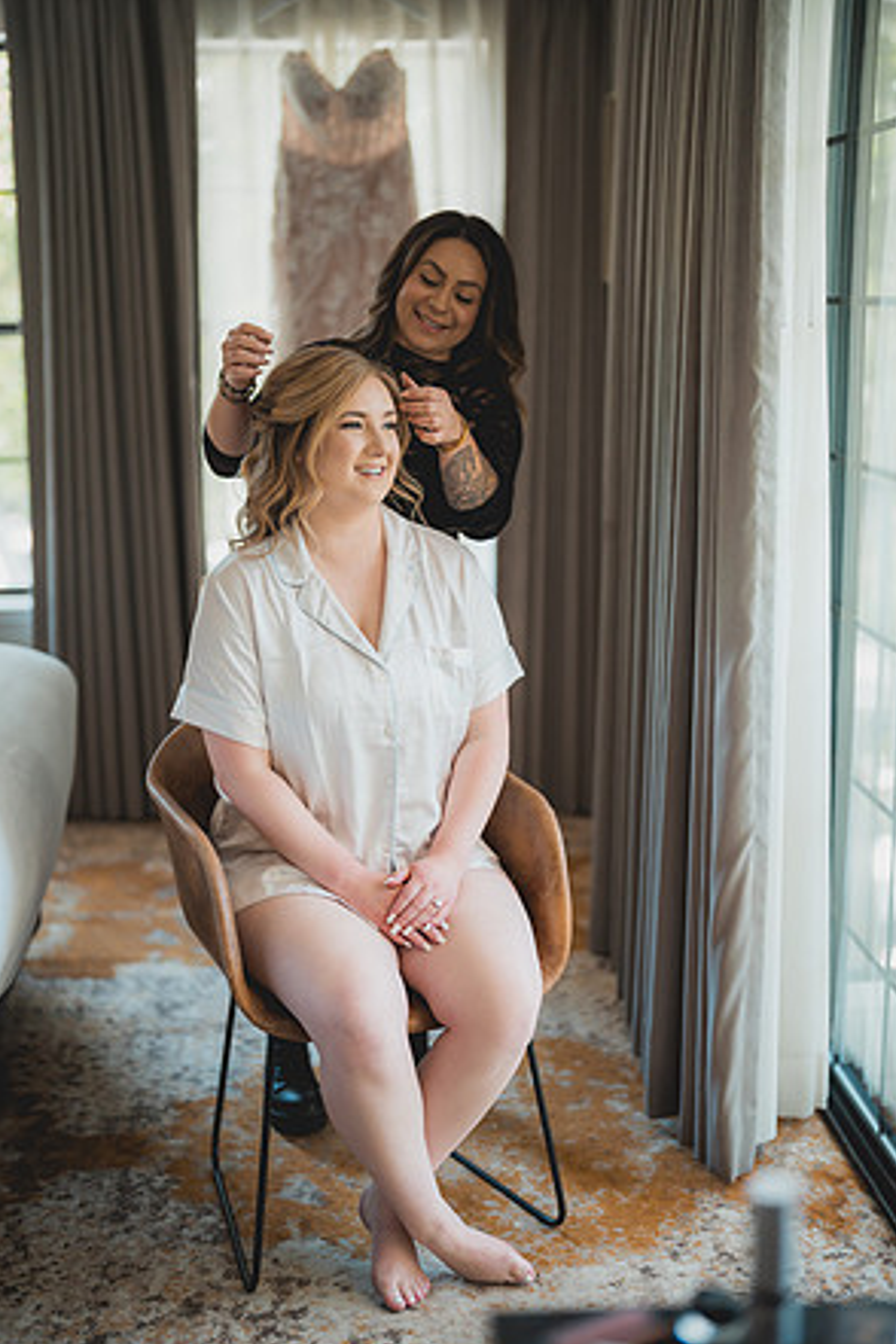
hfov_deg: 26.5
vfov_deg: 38.9
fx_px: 1904
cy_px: 680
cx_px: 451
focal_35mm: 51
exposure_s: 1/500
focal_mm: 50
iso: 400
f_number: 1.2
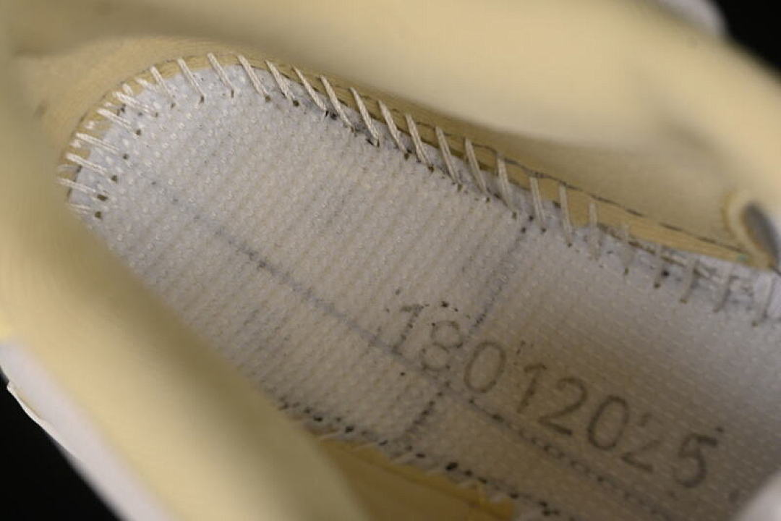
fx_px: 1627
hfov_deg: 27.0
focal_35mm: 75
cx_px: 390
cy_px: 260
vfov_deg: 18.2
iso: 160
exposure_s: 1/80
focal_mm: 50
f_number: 7.1
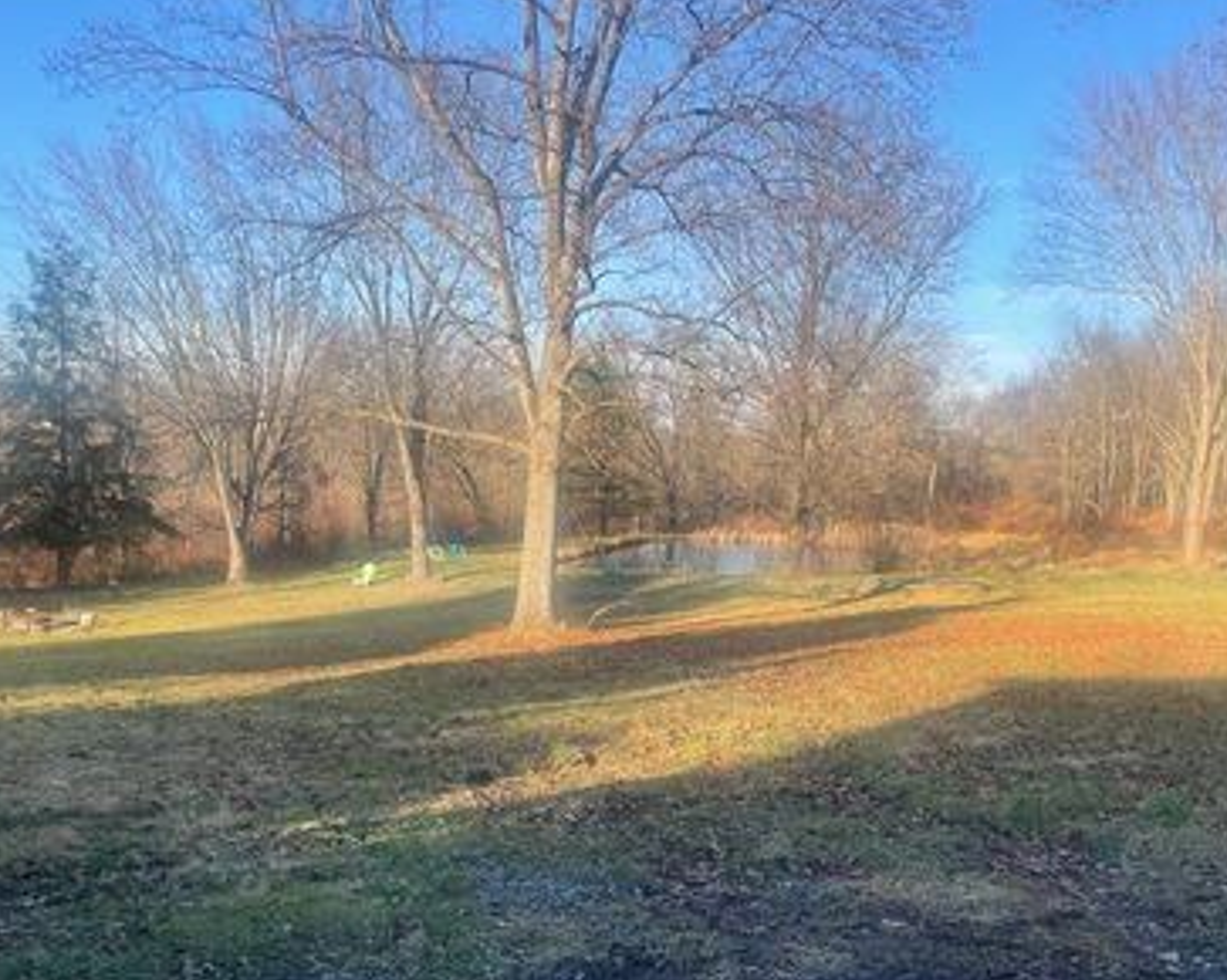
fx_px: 1270
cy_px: 596
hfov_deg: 51.1
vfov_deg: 42.0
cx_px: 754
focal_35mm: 35
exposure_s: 1/1335
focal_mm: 4.2
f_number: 1.6
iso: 32
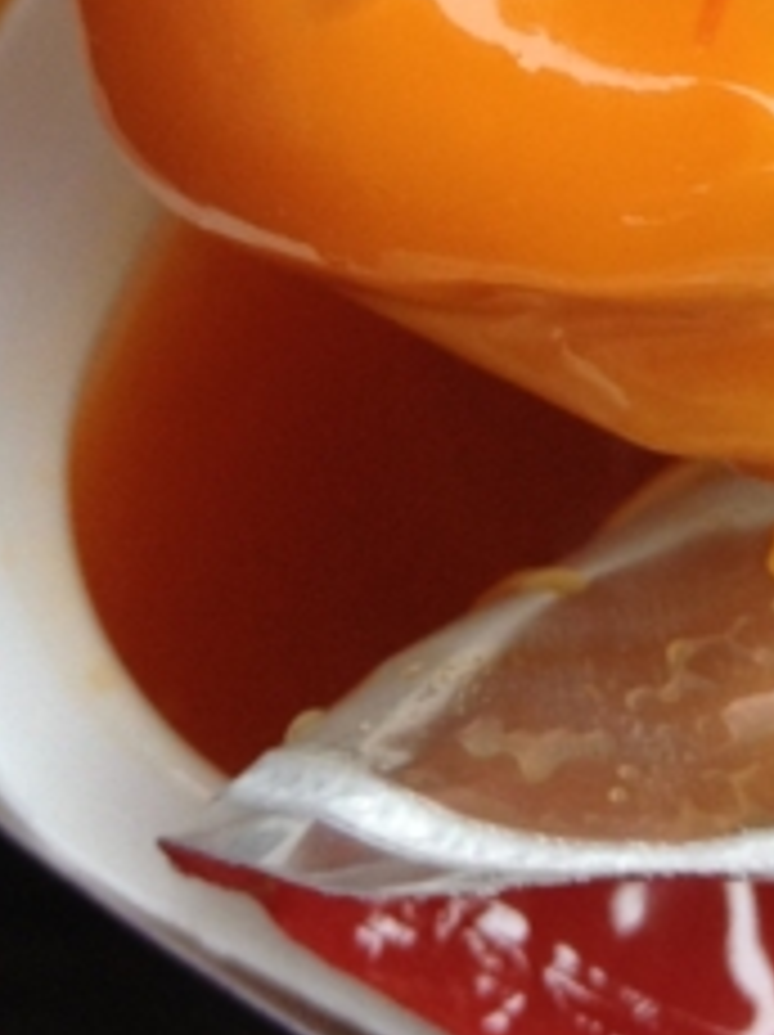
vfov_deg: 15.4
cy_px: -292
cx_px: 518
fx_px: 3644
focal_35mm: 122
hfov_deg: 12.1
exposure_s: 1/120
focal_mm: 4.28
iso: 100
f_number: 2.4
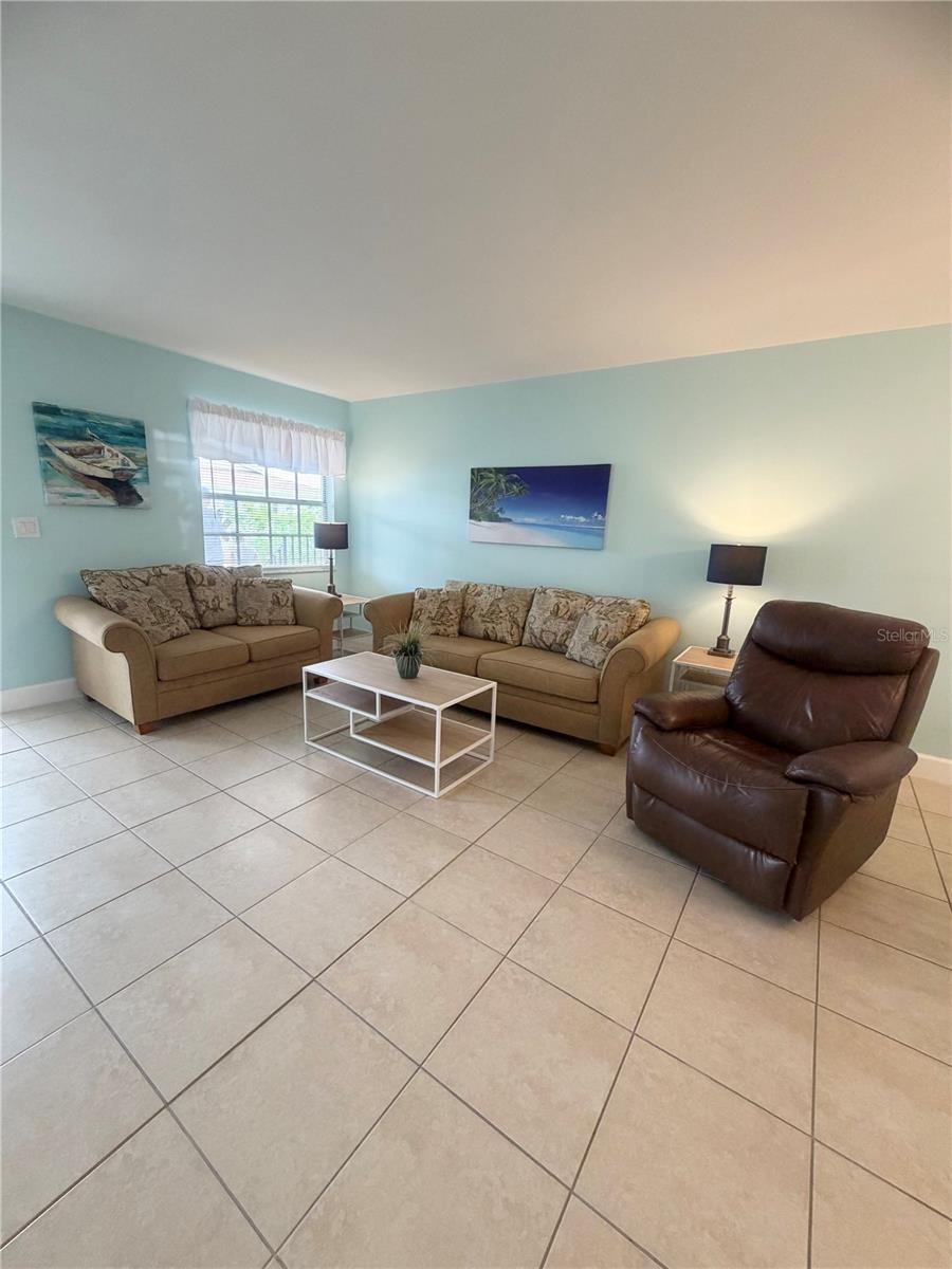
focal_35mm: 14
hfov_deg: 85.7
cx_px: 476
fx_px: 513
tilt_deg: -10.9
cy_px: 634
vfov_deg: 102.1
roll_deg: -2.5
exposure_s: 1/120
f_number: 2.2
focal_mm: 2.22
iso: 320
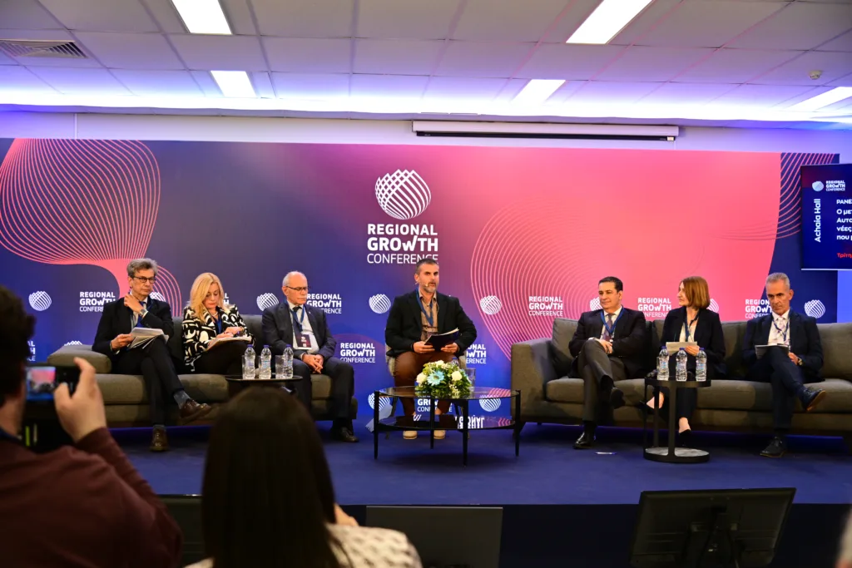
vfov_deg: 29.3
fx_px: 1089
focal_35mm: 46
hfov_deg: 42.7
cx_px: 426
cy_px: 284
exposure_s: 1/320
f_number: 4
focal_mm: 46
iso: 2500
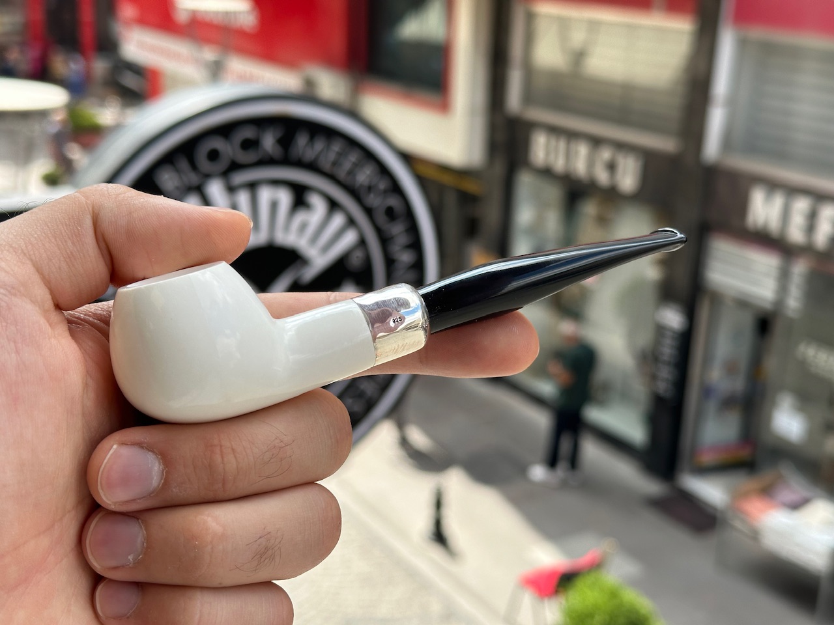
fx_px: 1156
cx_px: 417
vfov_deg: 30.3
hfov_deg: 39.7
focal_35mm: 48
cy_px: 312
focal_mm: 6.86
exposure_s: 1/1062
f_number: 1.78
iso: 64
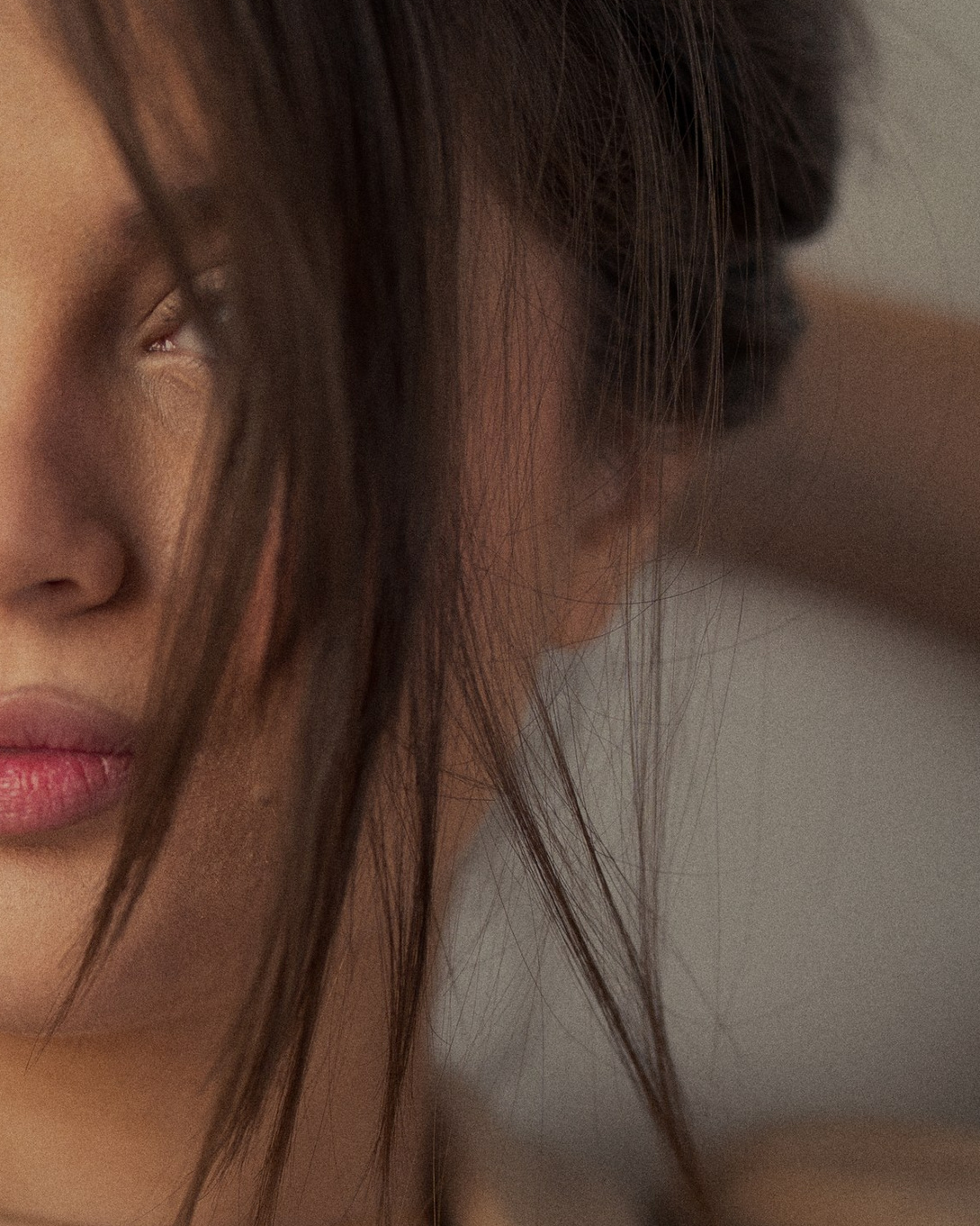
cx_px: 130
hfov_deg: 6.9
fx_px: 8157
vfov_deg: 8.6
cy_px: 743
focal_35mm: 225
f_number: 1.4
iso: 125
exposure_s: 1/400
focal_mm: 85
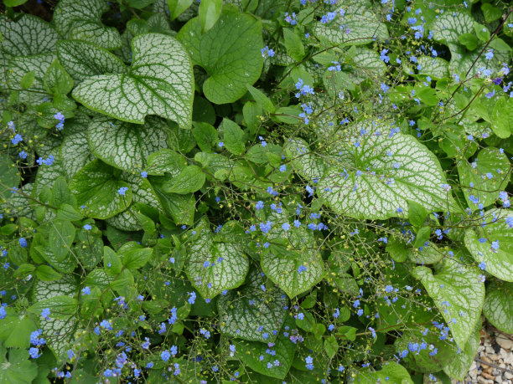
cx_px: 256
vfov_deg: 37.7
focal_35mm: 38
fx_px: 563
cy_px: 192
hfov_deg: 49.0
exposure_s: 1/160
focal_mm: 19
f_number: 5
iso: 200
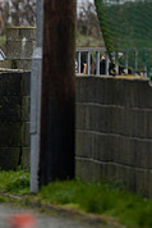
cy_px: 168
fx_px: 9260
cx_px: -158
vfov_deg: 1.4
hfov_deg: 0.9
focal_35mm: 1465
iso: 360
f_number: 2.8
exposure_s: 1/1600
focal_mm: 300
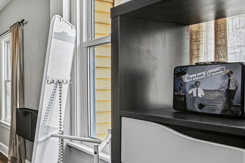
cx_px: 11
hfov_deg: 50.9
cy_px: 94
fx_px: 211
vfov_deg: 42.2
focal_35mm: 31
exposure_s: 1/20
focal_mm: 10
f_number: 8
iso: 100
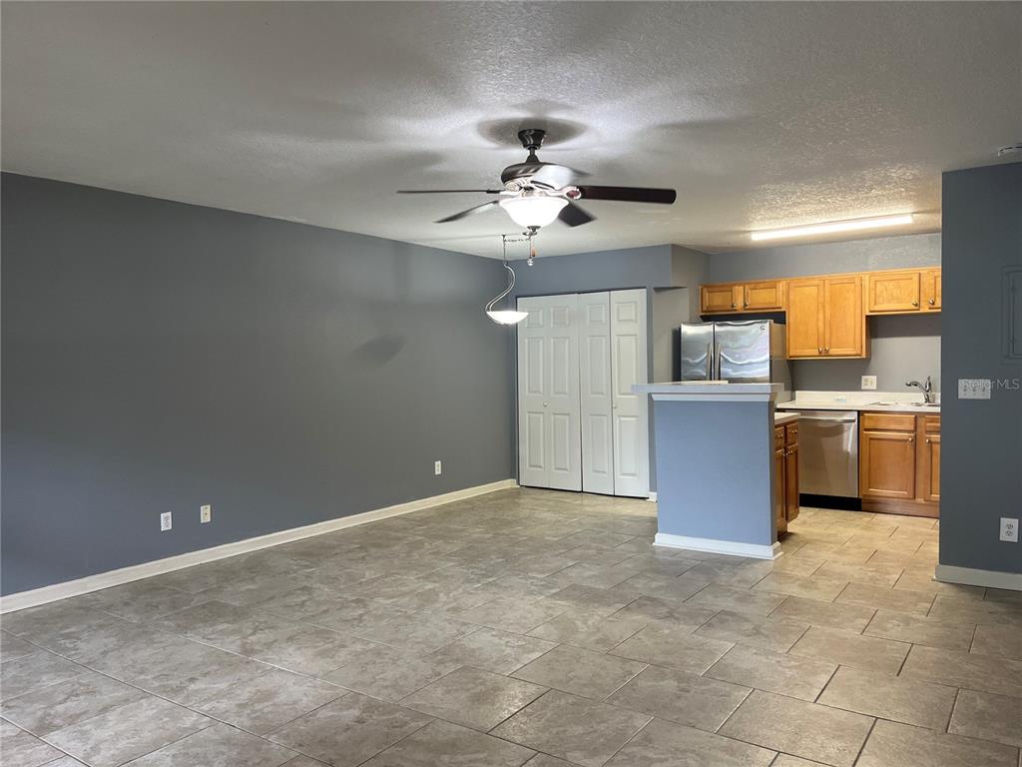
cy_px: 384
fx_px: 768
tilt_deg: -2.6
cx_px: 511
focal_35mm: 26
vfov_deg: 53.1
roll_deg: +0.4
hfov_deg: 67.3
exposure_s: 1/60
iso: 80
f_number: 1.6
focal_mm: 5.1
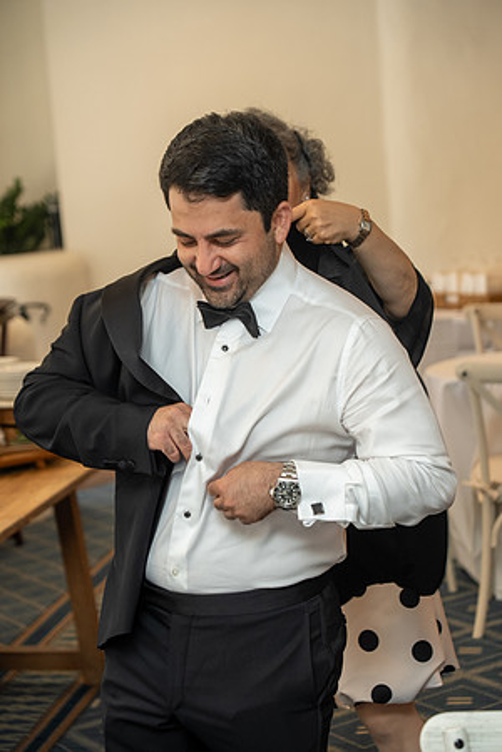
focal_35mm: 74
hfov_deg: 18.4
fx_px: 1548
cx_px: 251
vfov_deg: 27.3
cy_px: 376
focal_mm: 74
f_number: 4
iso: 1250
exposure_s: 1/200
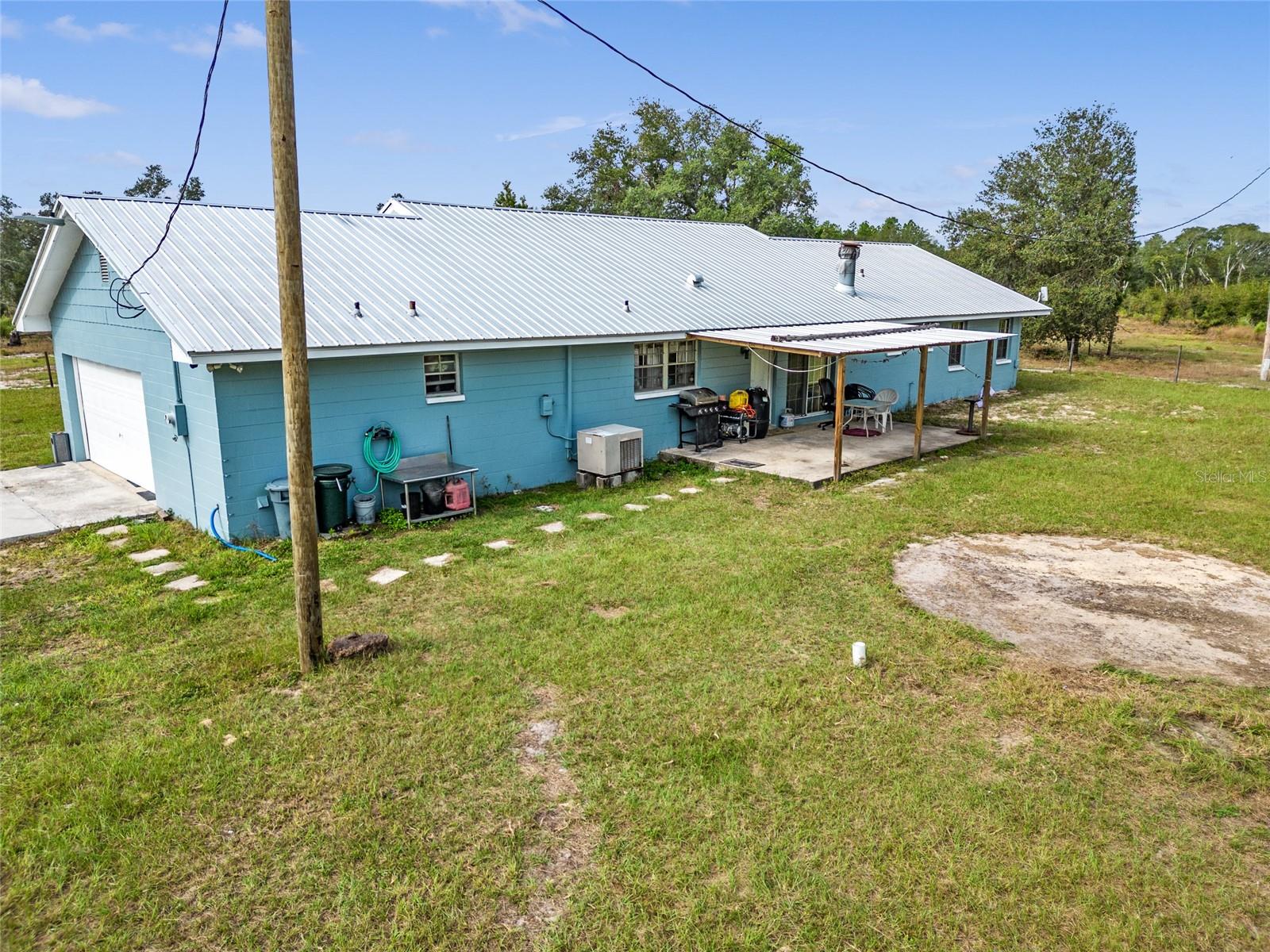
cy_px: 476
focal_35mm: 24
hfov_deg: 71.6
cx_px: 635
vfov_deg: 56.8
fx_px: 881
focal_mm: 6.72
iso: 120
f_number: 1.7
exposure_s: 1/2500
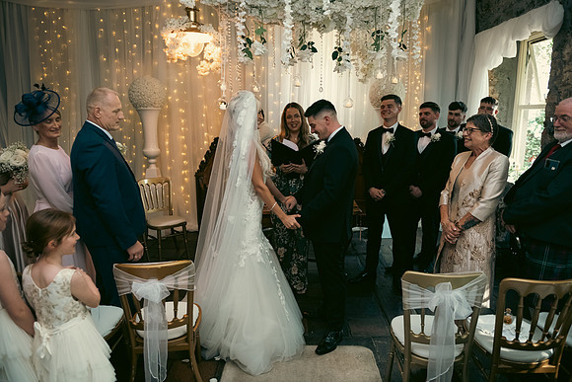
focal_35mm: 24
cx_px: 286
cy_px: 191
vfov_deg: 53.2
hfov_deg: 73.7
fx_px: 381
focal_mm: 24
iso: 1250
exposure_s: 1/160
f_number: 3.5
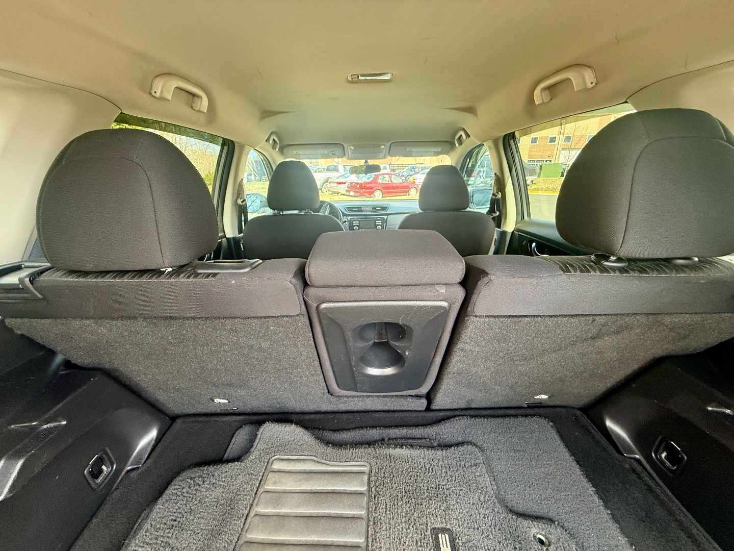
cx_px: 367
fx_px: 297
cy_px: 276
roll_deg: -0.3
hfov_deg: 102.1
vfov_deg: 85.7
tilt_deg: -17.1
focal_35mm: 14
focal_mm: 2.22
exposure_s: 1/99
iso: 160
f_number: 2.2
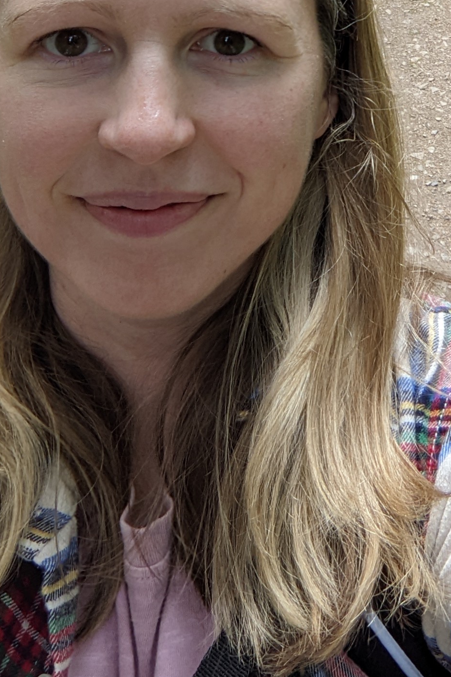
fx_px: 1090
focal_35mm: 58
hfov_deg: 23.0
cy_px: -49
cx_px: 371
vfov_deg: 31.1
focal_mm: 2.51
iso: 50
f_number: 2
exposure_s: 1/50
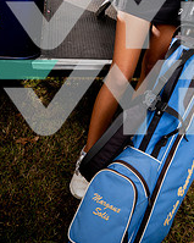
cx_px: 167
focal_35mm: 51
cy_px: 12
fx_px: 366
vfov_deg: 34.1
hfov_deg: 28.7
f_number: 4.5
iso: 200
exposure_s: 1/250
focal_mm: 24
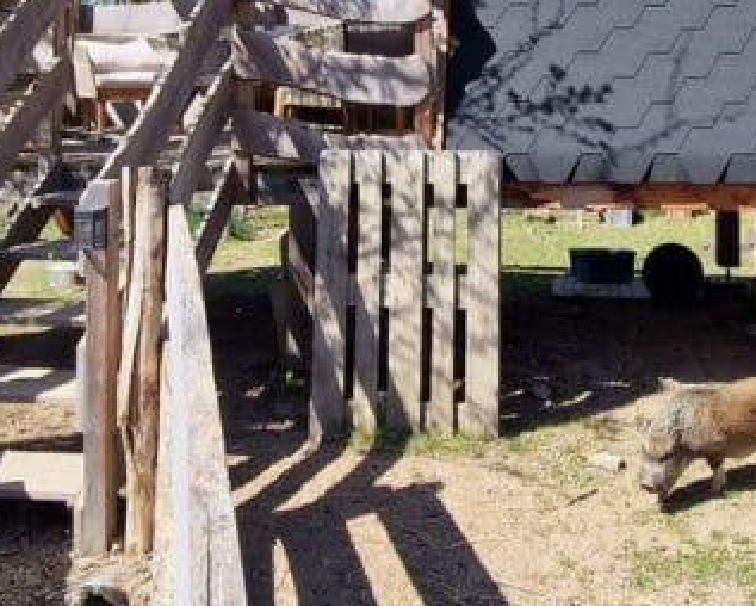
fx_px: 918
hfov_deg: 44.5
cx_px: 463
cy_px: 14
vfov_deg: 33.7
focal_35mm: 41
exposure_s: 1/1500
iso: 50
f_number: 2.2
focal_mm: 2.2
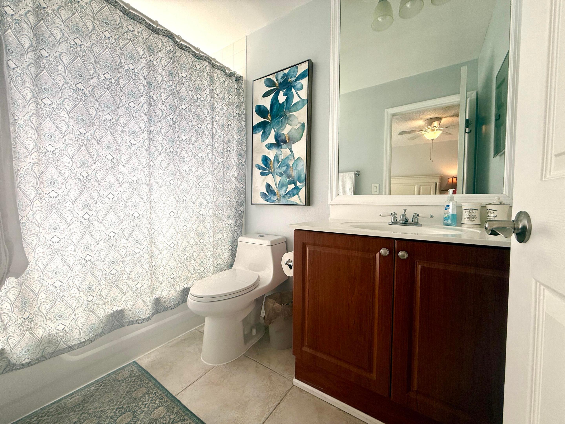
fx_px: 229
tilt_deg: -1.3
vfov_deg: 85.7
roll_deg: -1.0
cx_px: 282
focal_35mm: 14
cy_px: 212
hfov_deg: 102.1
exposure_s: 1/301
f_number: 2.2
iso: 50
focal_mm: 2.22
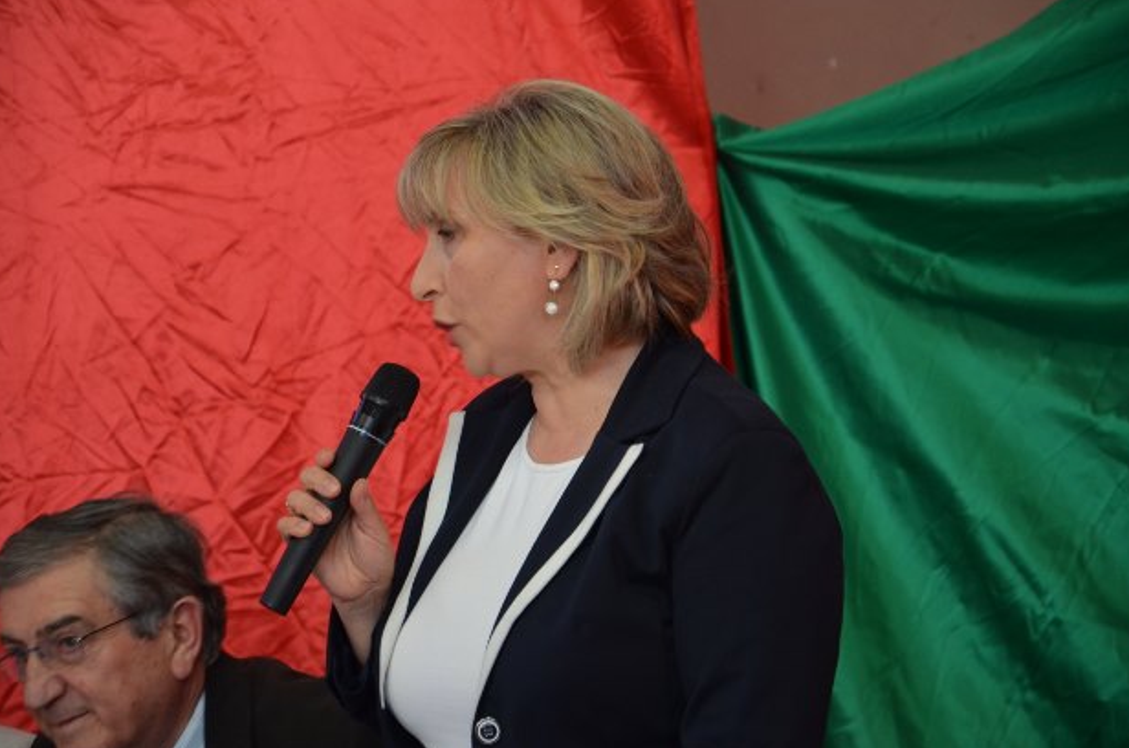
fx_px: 5118
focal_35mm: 164
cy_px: 367
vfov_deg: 8.4
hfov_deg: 12.6
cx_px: 570
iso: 800
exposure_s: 1/40
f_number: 5.6
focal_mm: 105
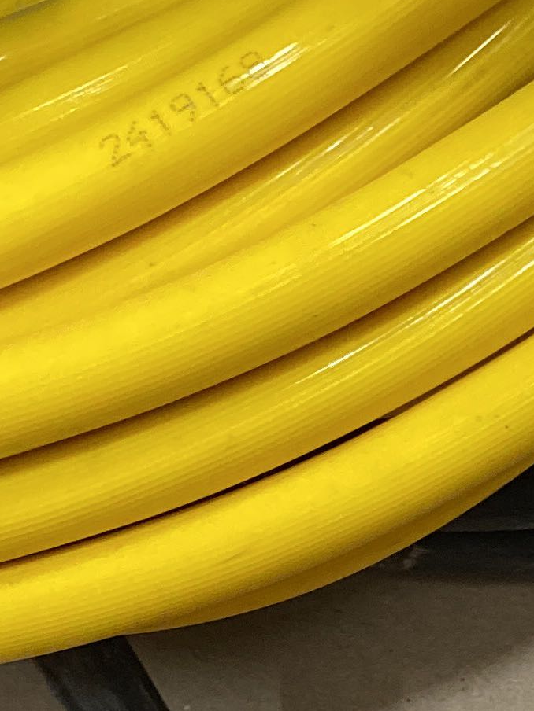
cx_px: 851
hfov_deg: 12.1
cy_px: 954
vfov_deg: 16.0
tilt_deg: -67.2
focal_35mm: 116
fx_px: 2386
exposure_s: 1/60
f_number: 1.8
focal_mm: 4.25
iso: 320
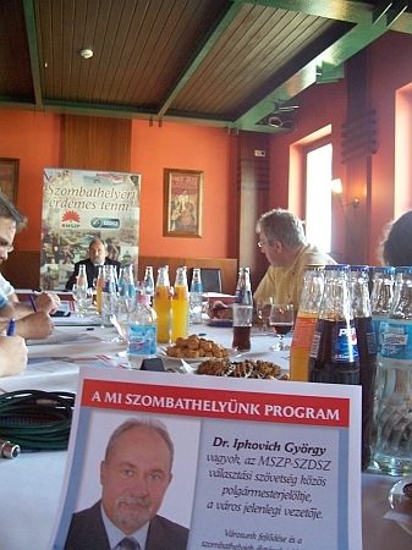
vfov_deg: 54.0
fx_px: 540
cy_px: 275
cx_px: 206
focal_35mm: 34
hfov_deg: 41.8
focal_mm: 5.6
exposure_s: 1/10
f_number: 2.7
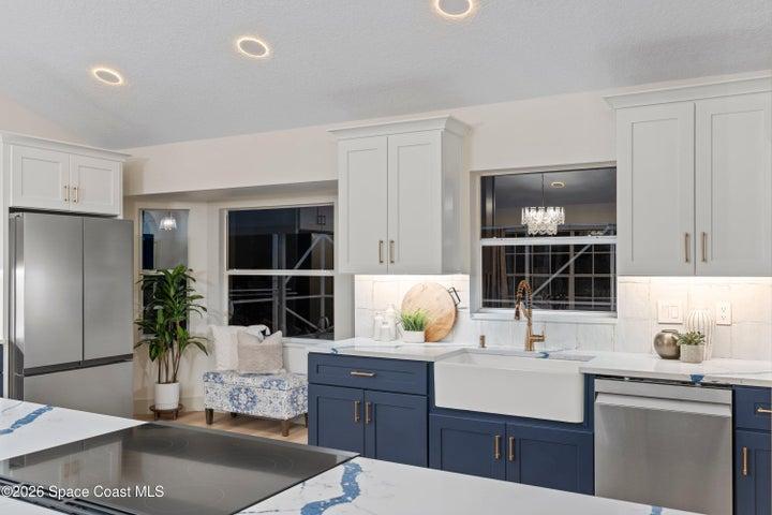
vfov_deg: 43.6
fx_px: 643
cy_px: 258
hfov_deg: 61.9
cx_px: 386
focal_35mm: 30
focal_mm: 30
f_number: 9
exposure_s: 2.5
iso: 320
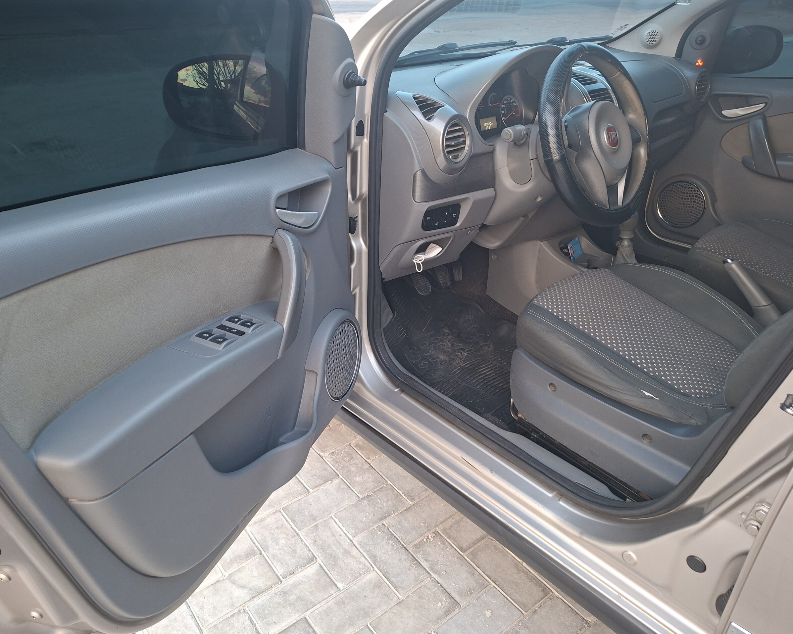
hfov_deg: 70.2
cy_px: 317
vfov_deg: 58.8
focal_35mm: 24
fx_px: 563
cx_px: 372
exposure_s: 1/60
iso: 200
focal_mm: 5.54
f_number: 1.8
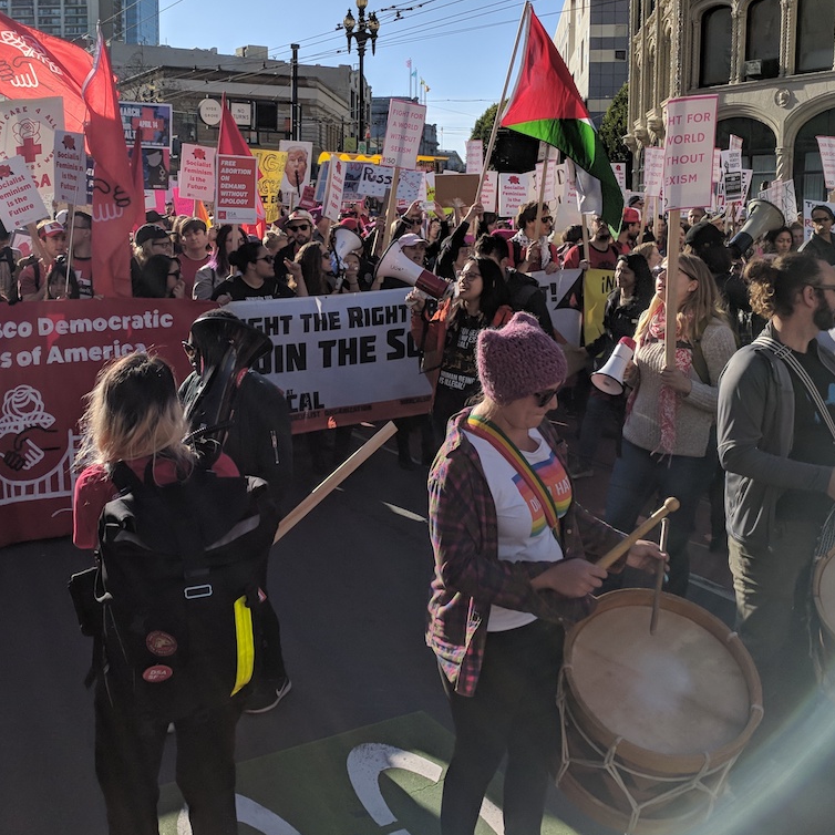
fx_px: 1064
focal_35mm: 39
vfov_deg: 42.5
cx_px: 337
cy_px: 311
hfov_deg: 42.6
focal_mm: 4.67
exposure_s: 1/2740
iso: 50
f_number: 2
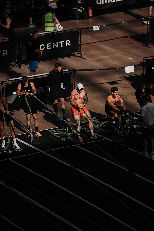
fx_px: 1283
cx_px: 77
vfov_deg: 10.3
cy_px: 116
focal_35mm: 200
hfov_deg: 6.9
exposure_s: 1/5000
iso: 125
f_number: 2.8
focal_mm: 200
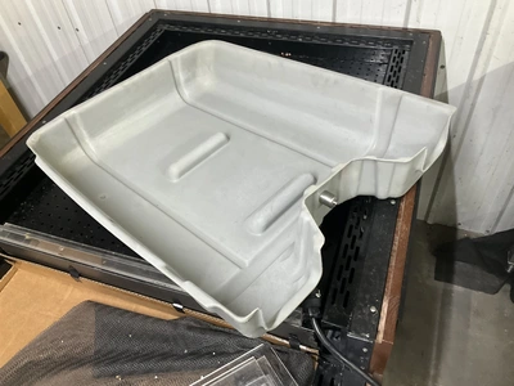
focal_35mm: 29
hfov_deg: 61.7
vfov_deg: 48.2
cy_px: 193
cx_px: 257
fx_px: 431
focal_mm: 3
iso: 200
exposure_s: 1/40
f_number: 1.8
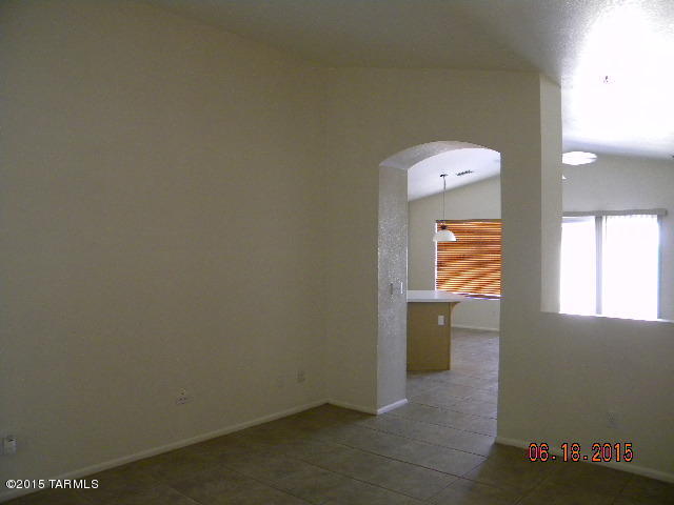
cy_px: 252
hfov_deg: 63.4
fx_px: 545
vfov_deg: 49.7
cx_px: 337
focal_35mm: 28
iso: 400
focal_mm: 5
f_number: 3.5
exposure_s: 1/29.3
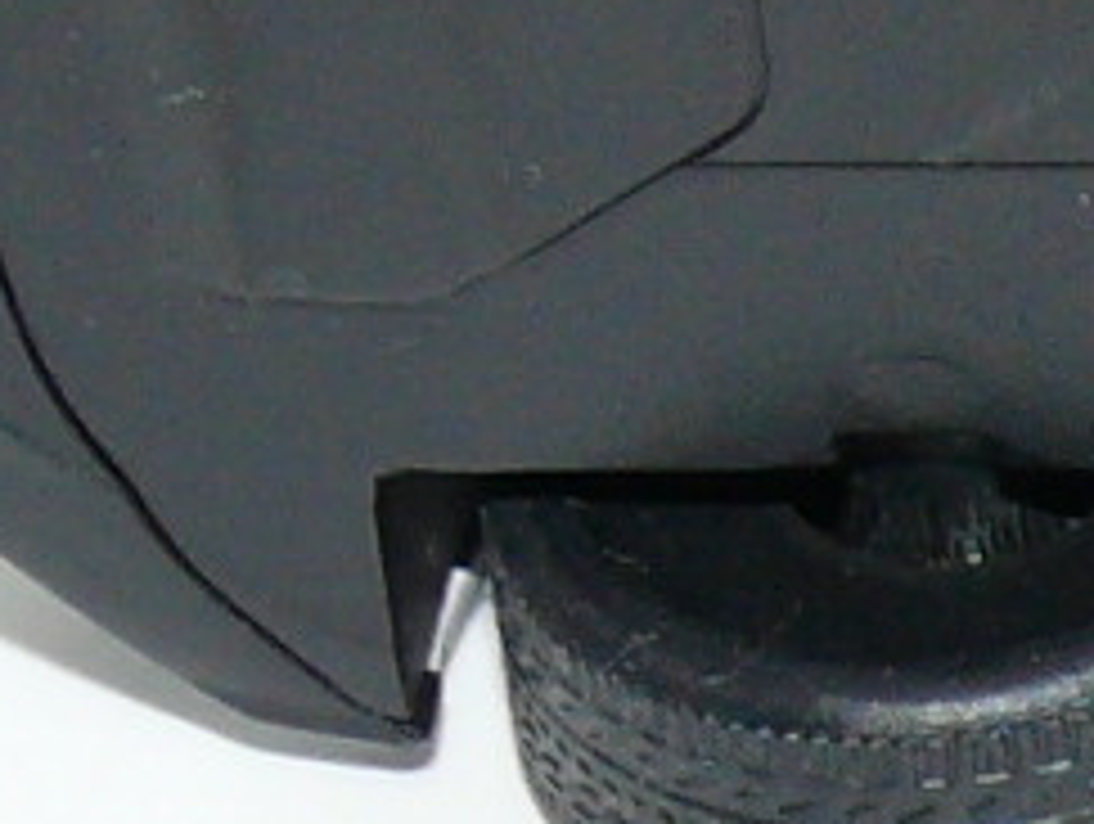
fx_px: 14148
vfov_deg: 3.3
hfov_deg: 4.3
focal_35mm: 447
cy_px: -347
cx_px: 2827
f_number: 4
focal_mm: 10.8
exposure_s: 1/30
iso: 100
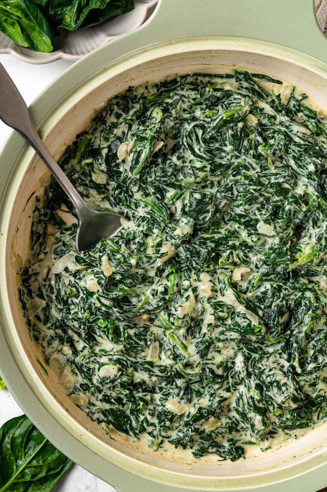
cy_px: 246
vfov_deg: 19.5
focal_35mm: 105
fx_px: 1433
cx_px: 164
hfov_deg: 13.0
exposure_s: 1/160
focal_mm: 105
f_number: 16
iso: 100
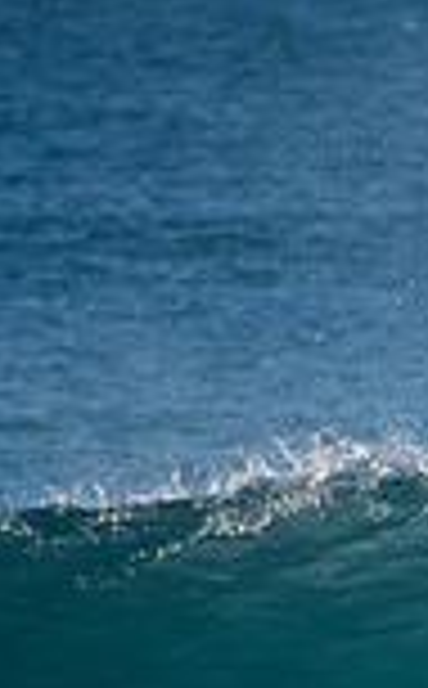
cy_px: 815
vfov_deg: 1.0
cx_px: 977
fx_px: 39228
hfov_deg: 0.6
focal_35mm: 2092
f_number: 5.6
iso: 500
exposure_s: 1/2000
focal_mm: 500
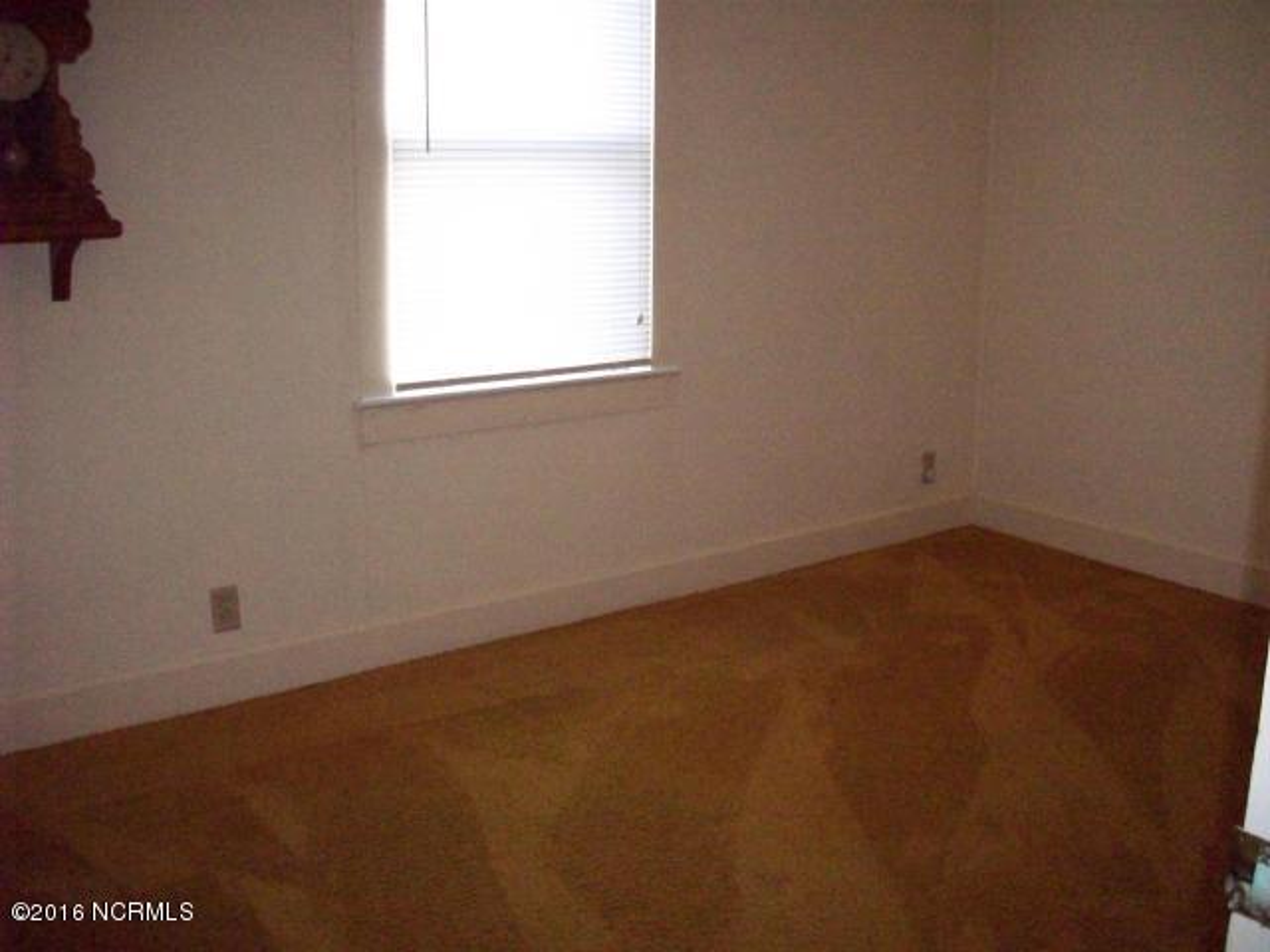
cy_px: 476
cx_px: 635
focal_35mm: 37
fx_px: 1357
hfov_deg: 50.1
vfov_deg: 38.7
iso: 800
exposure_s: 1/128
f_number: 2.8
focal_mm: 6.2
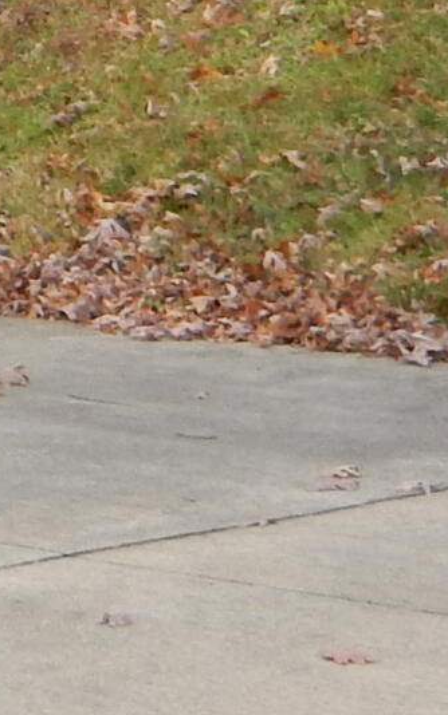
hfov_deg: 4.7
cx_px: -1306
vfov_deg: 7.8
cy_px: -724
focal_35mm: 256
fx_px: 4998
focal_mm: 7.6
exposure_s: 1/30
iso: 160
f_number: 4.2
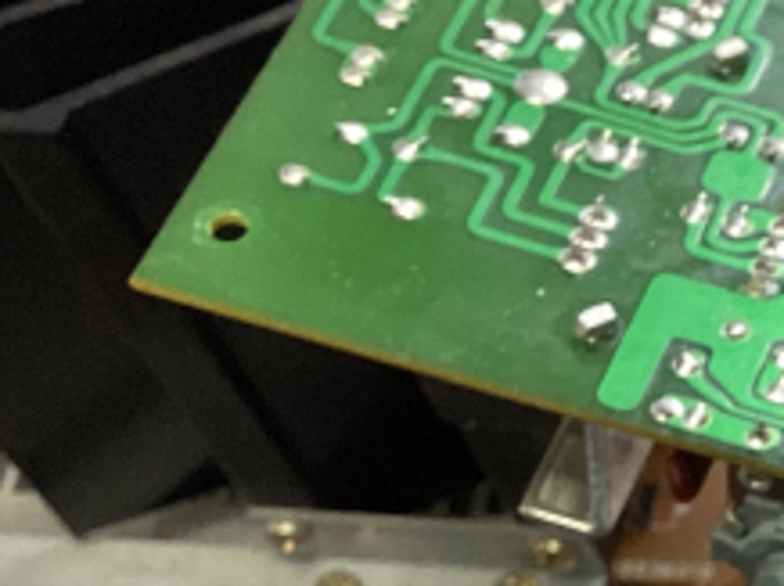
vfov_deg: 12.8
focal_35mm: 114
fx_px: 2579
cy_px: 600
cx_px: 1349
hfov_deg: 15.3
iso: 64
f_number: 2.4
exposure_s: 1/60
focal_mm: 3.3
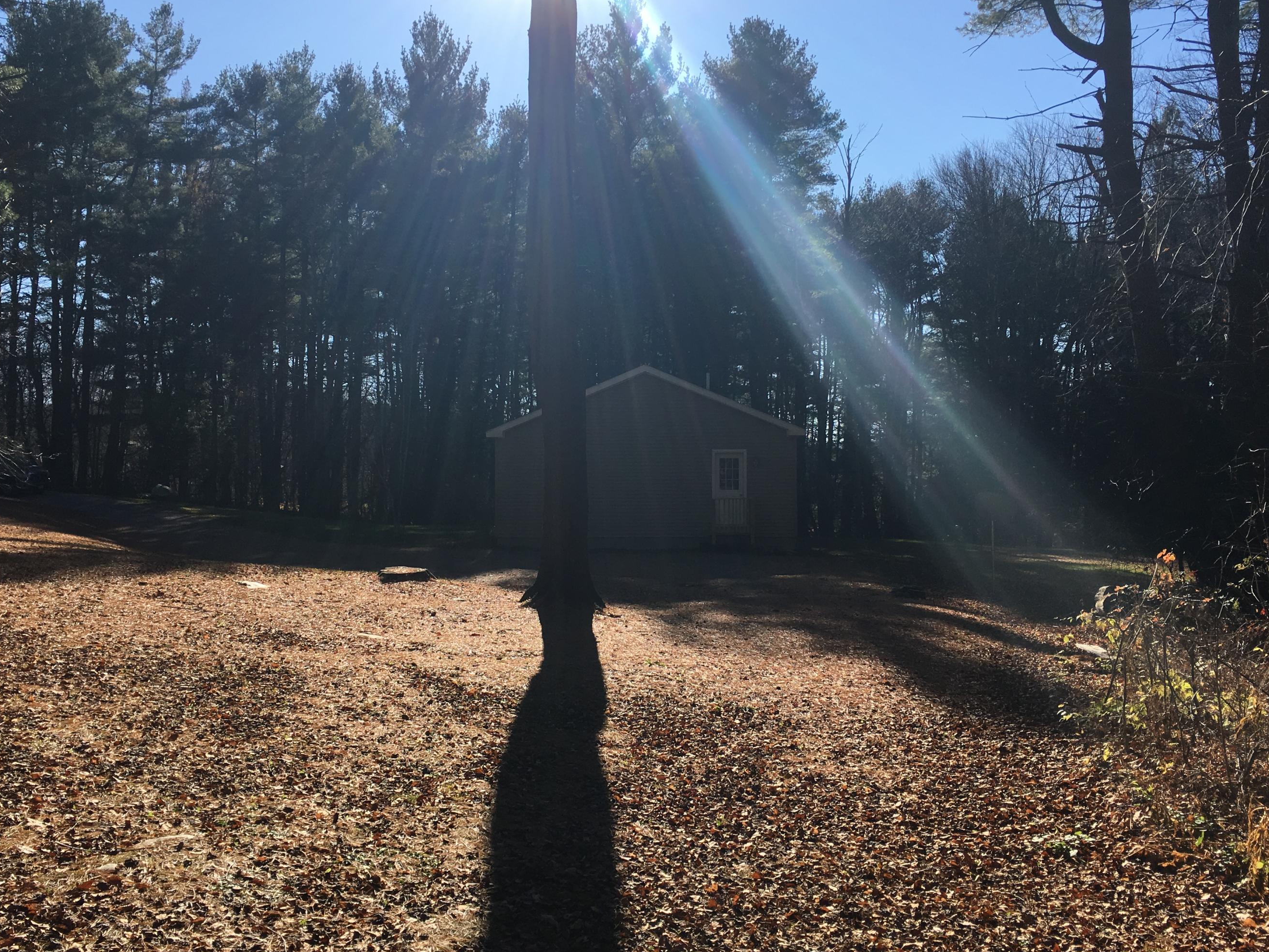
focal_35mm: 33
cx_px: 616
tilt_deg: +0.3
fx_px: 1210
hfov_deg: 55.3
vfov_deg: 42.9
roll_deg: +0.2
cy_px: 453
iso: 25
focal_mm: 4.15
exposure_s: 1/1570
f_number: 2.2
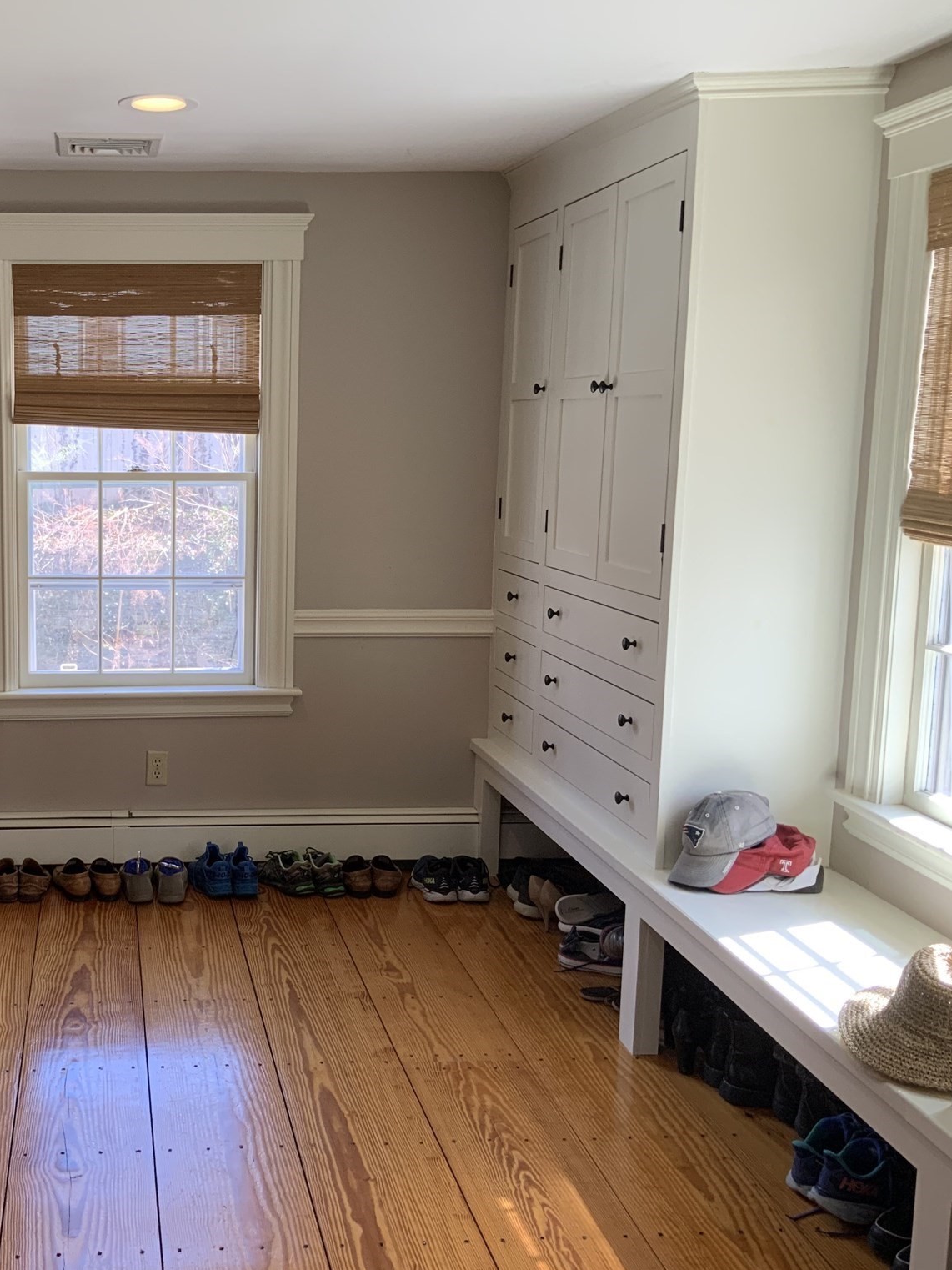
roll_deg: +0.8
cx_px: 170
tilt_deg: -8.1
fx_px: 1430
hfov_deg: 35.4
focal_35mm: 39
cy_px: 638
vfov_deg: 47.9
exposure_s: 1/120
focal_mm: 3
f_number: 1.8
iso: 64
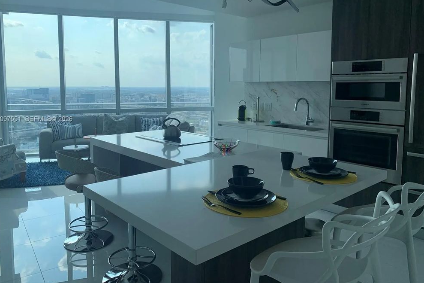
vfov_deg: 46.2
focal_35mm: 28
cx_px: 207
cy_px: 119
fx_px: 330
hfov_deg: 65.5
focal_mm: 4.25
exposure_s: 1/842
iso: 25
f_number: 1.8
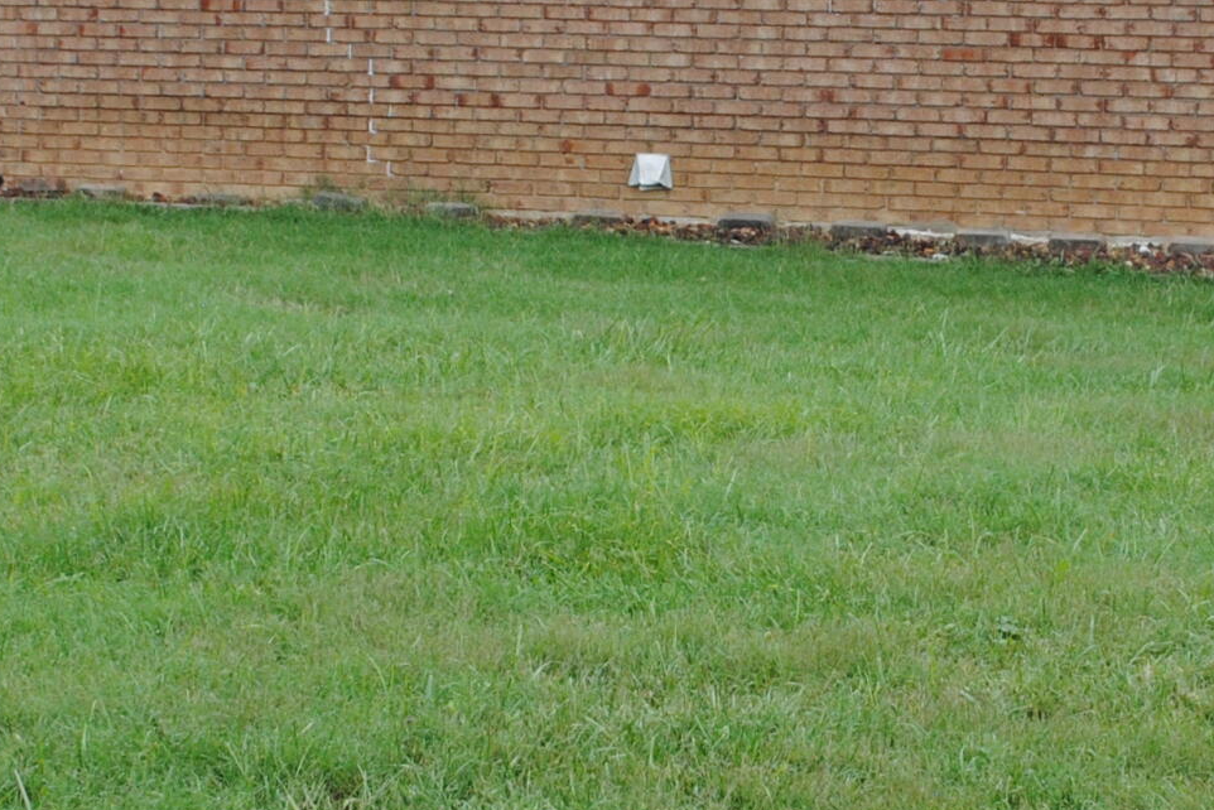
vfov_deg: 13.2
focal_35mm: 103
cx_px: 806
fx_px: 3474
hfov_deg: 19.8
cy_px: 165
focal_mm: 22
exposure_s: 1/250
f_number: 8
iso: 400
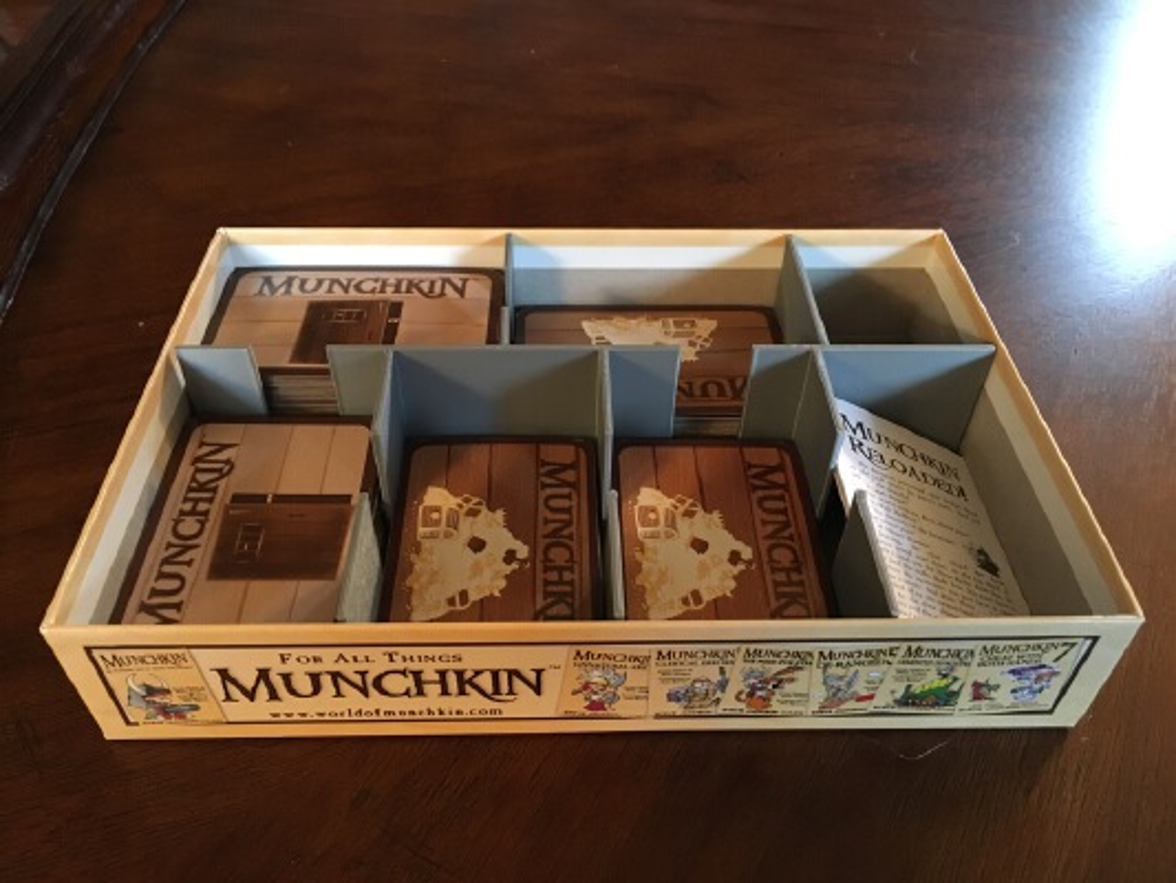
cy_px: 442
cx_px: 588
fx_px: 985
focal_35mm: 29
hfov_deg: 61.6
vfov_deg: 48.2
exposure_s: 1/15
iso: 250
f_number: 2.2
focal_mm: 4.15
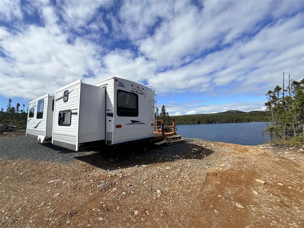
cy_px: 114
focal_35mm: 14
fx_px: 123
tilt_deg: +3.7
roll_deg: +0.9
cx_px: 152
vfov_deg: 85.7
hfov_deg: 102.1
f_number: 2.2
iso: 50
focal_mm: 2.22
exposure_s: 1/2611
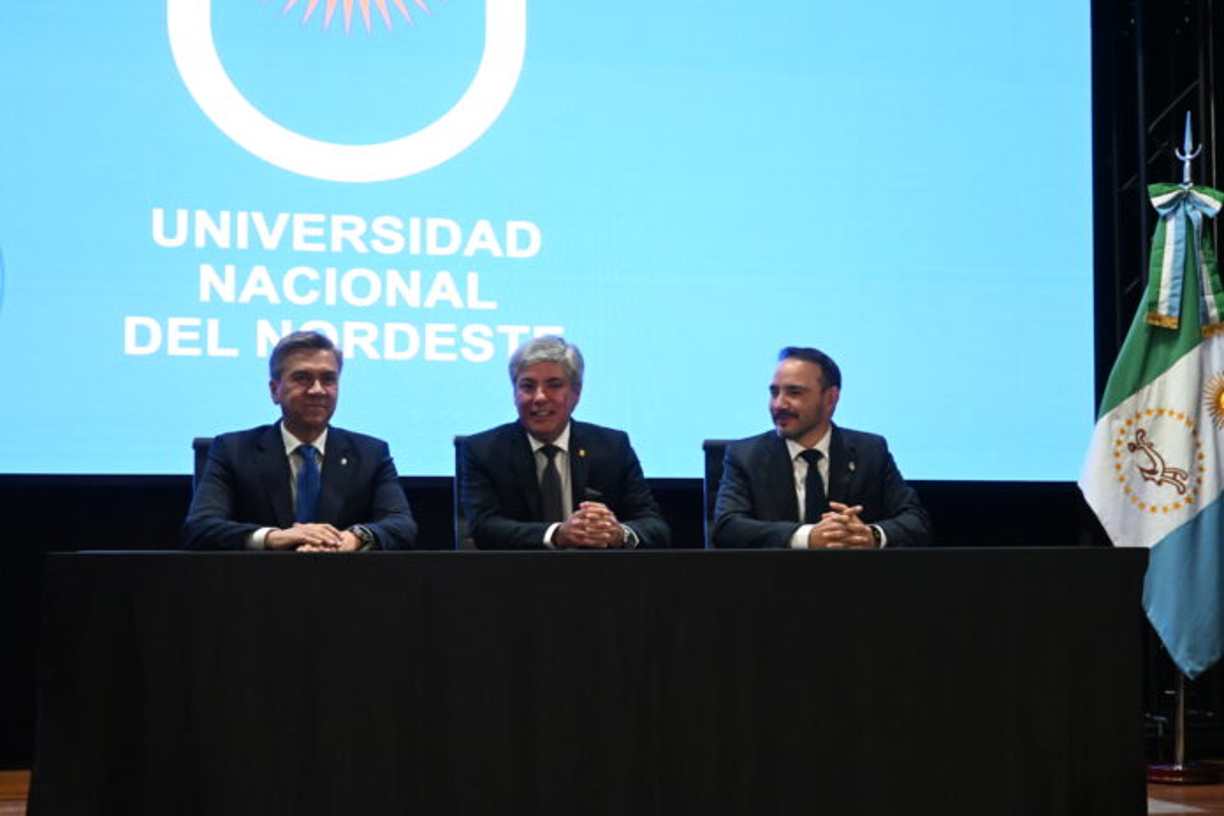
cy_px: 408
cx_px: 612
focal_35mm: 66
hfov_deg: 30.5
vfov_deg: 20.6
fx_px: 2244
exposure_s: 1/100
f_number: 6
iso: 4000
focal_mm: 44
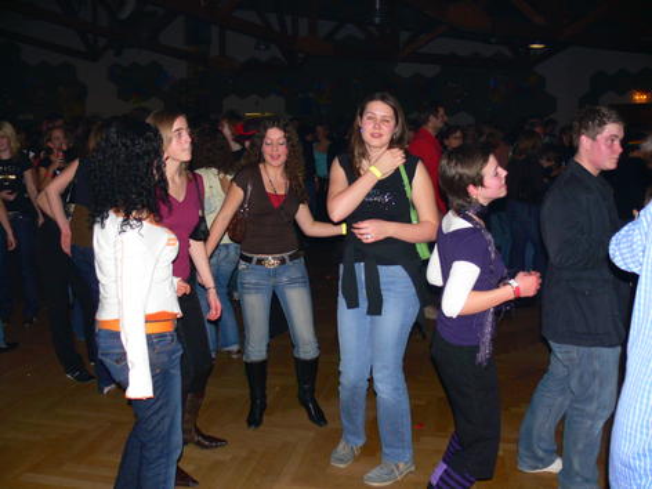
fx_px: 659
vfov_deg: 40.7
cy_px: 244
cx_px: 326
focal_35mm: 35
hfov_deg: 52.6
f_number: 2.8
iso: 100
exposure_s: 1/30
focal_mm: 7.4
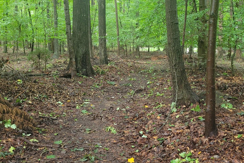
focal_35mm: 41
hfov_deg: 47.4
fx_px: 278
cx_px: 120
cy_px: 60
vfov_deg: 32.5
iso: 250
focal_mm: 5.4
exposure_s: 1/60
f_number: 1.8
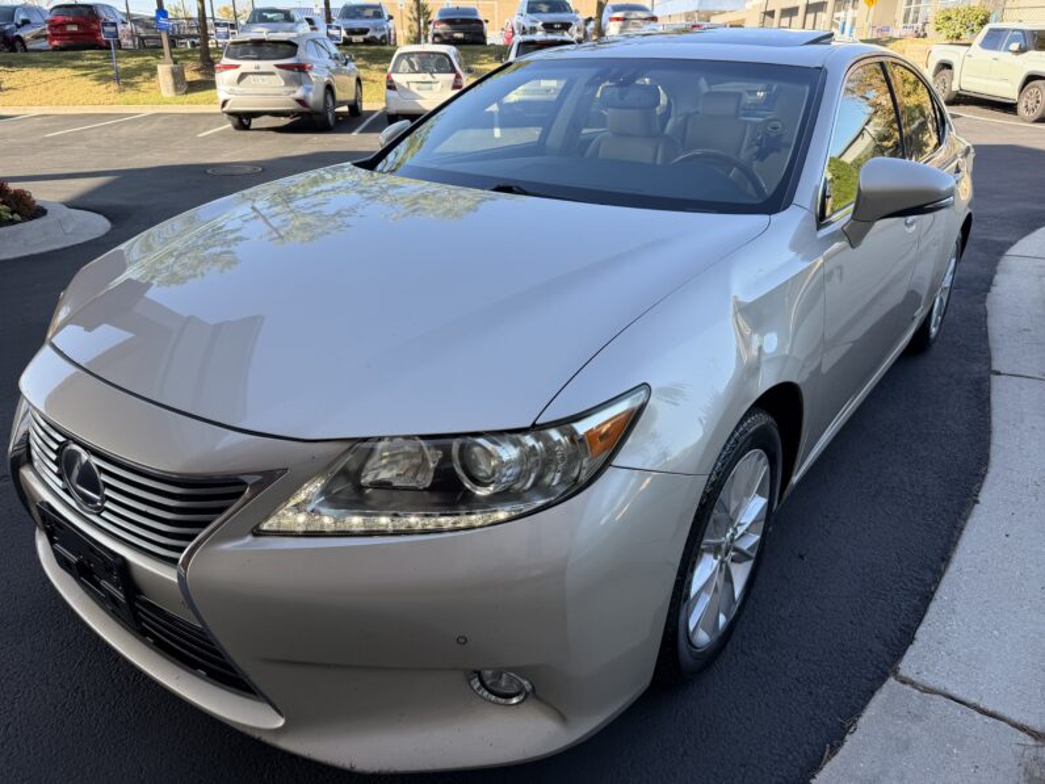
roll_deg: -0.7
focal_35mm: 24
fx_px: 725
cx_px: 522
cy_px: 392
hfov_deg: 71.6
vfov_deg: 56.8
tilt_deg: -23.6
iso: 80
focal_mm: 6.76
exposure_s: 1/660
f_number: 1.78
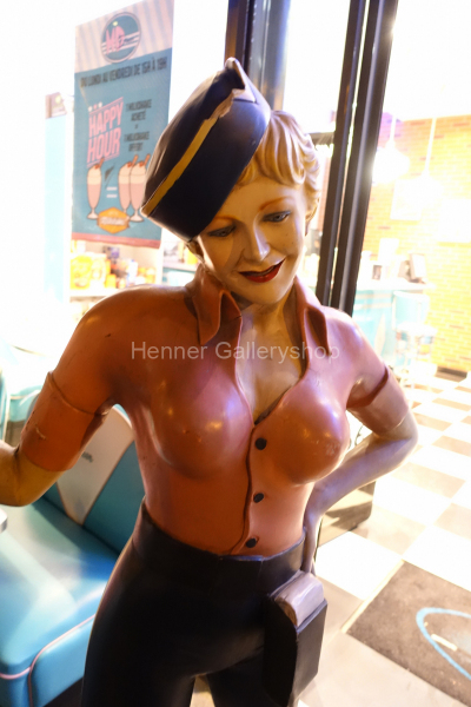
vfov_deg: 73.7
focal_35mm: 24
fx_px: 471
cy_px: 354
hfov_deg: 53.1
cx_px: 236
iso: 1250
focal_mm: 8.8
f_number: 2.2
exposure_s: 1/30
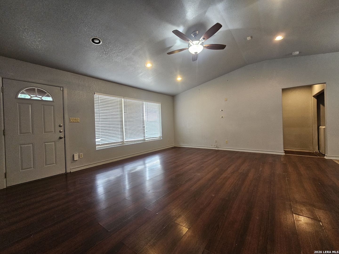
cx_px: 170
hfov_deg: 106.2
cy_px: 127
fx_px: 127
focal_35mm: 13
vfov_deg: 89.9
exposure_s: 1/60
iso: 400
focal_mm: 2.2
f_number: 2.2
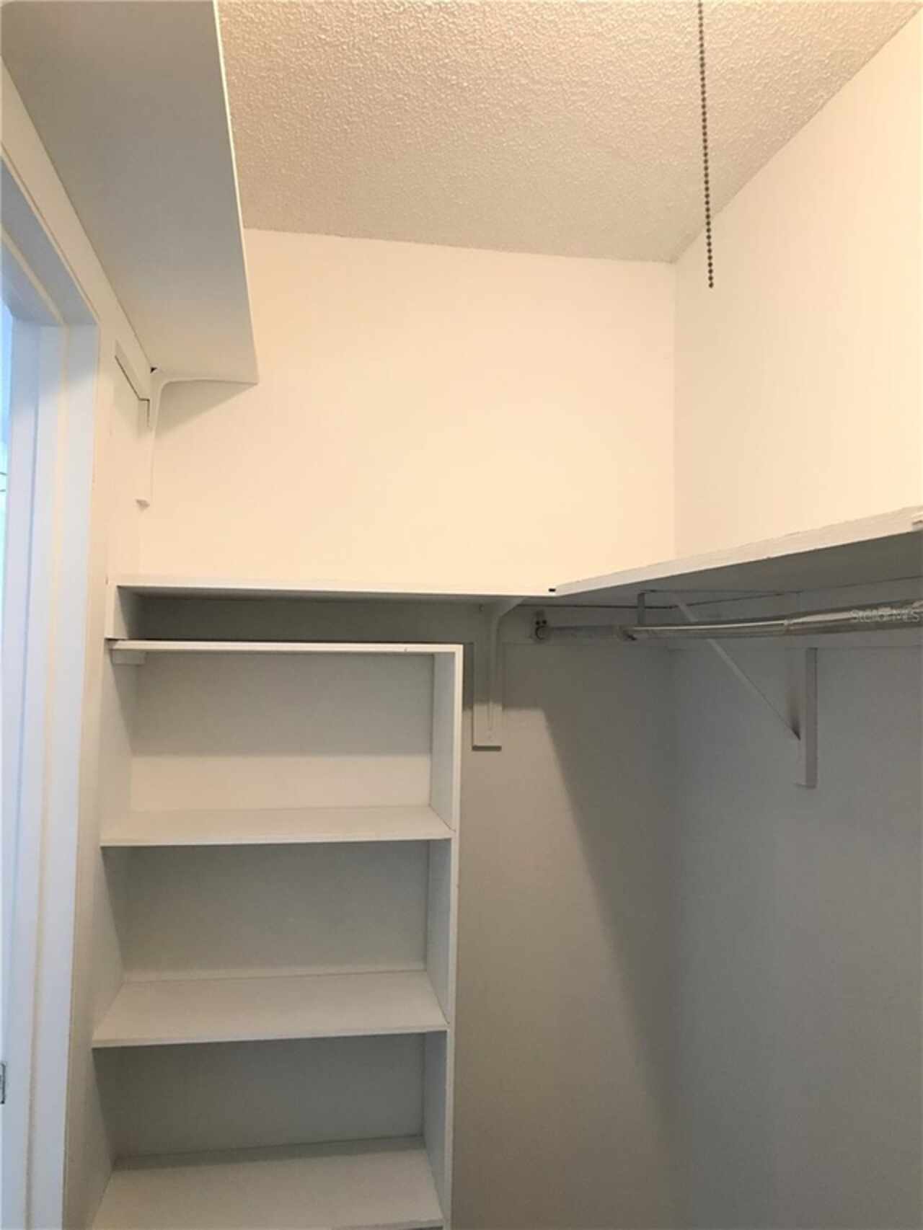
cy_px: 615
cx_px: 462
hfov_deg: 49.8
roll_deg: -1.3
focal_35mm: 28
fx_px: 995
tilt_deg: +4.4
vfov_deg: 63.4
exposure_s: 1/15
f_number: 1.8
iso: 64
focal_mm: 3.99
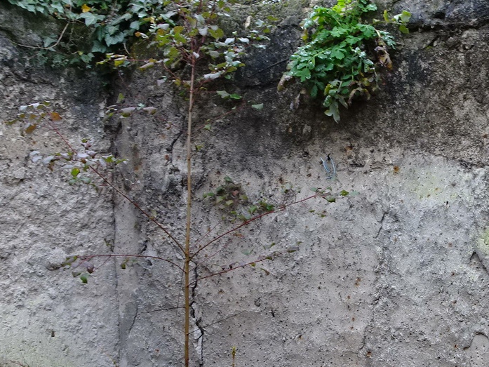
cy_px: 285
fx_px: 805
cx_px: 441
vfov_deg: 25.3
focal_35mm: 57
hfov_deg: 32.1
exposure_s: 1/30
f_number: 3.5
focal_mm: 4.1
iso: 100
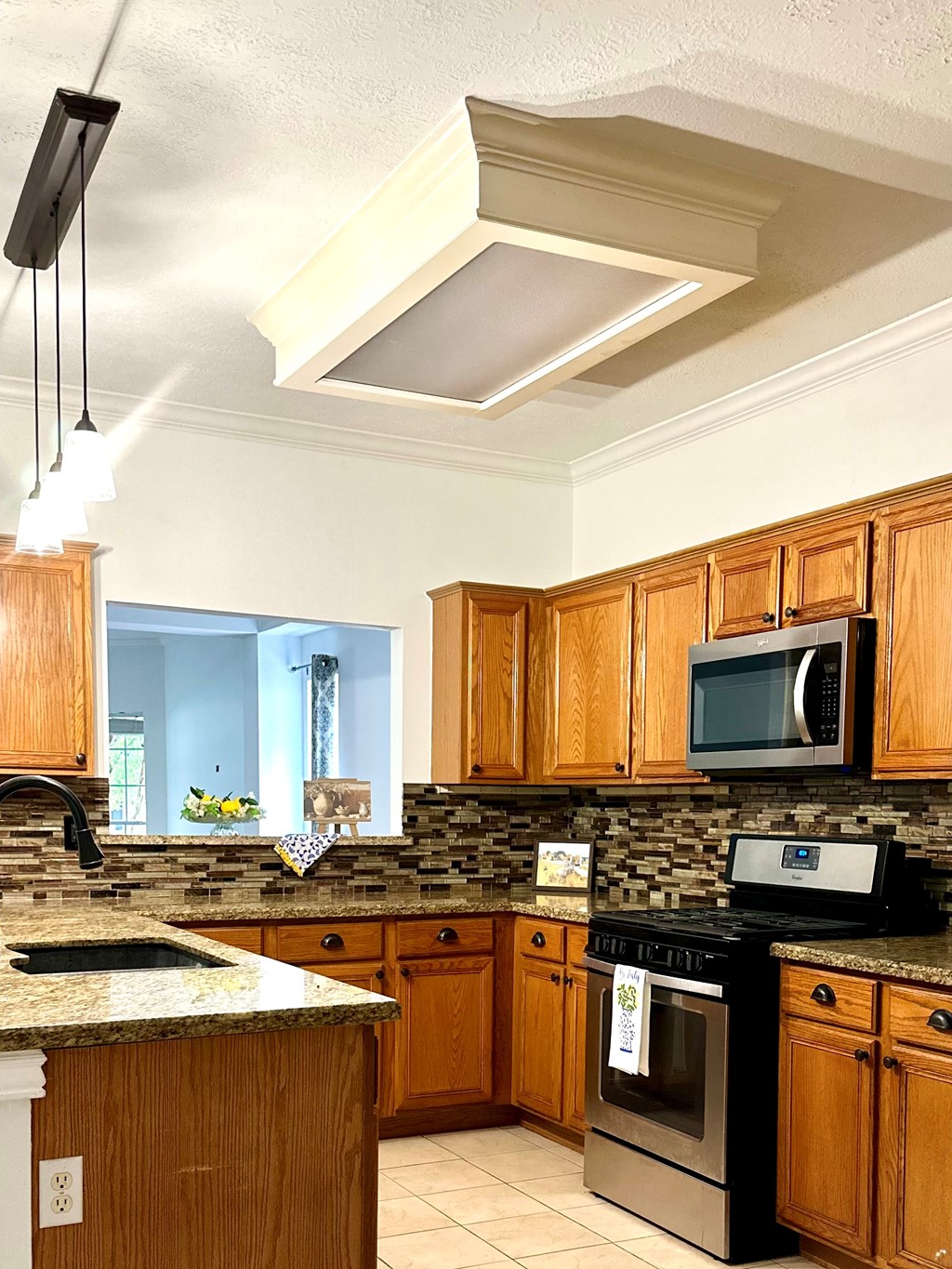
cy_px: 889
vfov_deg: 50.0
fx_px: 1320
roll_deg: -1.3
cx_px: 499
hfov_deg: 39.7
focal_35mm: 36
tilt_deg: -3.8
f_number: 1.78
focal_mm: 6.86
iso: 320
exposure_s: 1/60
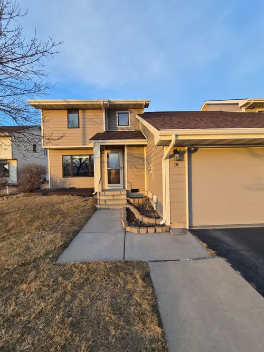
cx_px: 132
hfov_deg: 89.9
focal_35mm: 13
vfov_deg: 106.2
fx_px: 132
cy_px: 176
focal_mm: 1.7
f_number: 2.2
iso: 100
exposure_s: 1/359
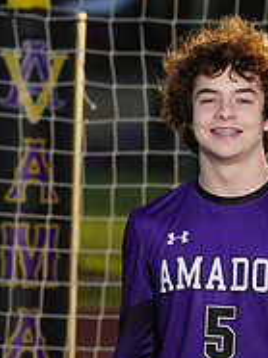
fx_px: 7108
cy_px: 479
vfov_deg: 2.9
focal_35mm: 687
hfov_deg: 2.2
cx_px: 153
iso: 100
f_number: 7.1
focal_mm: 229
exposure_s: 1/200
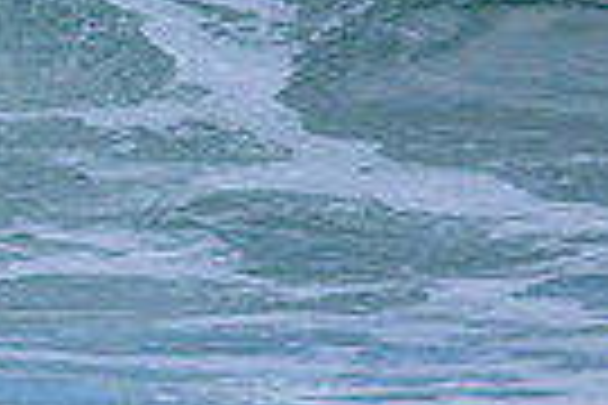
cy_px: -268
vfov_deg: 0.4
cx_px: -685
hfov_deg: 0.6
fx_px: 57924
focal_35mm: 3430
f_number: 11
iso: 1400
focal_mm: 800
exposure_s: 1/2000
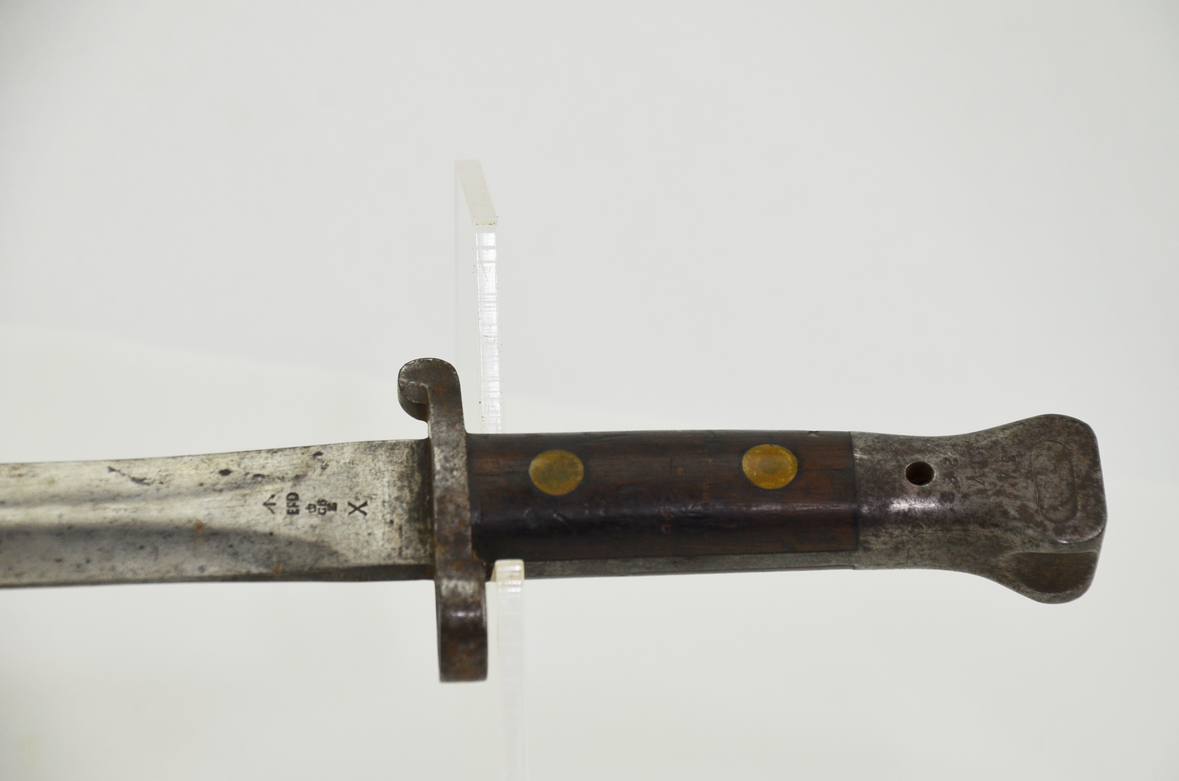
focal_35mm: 150
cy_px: 390
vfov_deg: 9.1
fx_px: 4902
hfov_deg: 13.7
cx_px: 590
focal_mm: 100
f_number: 5.6
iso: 400
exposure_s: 1/250
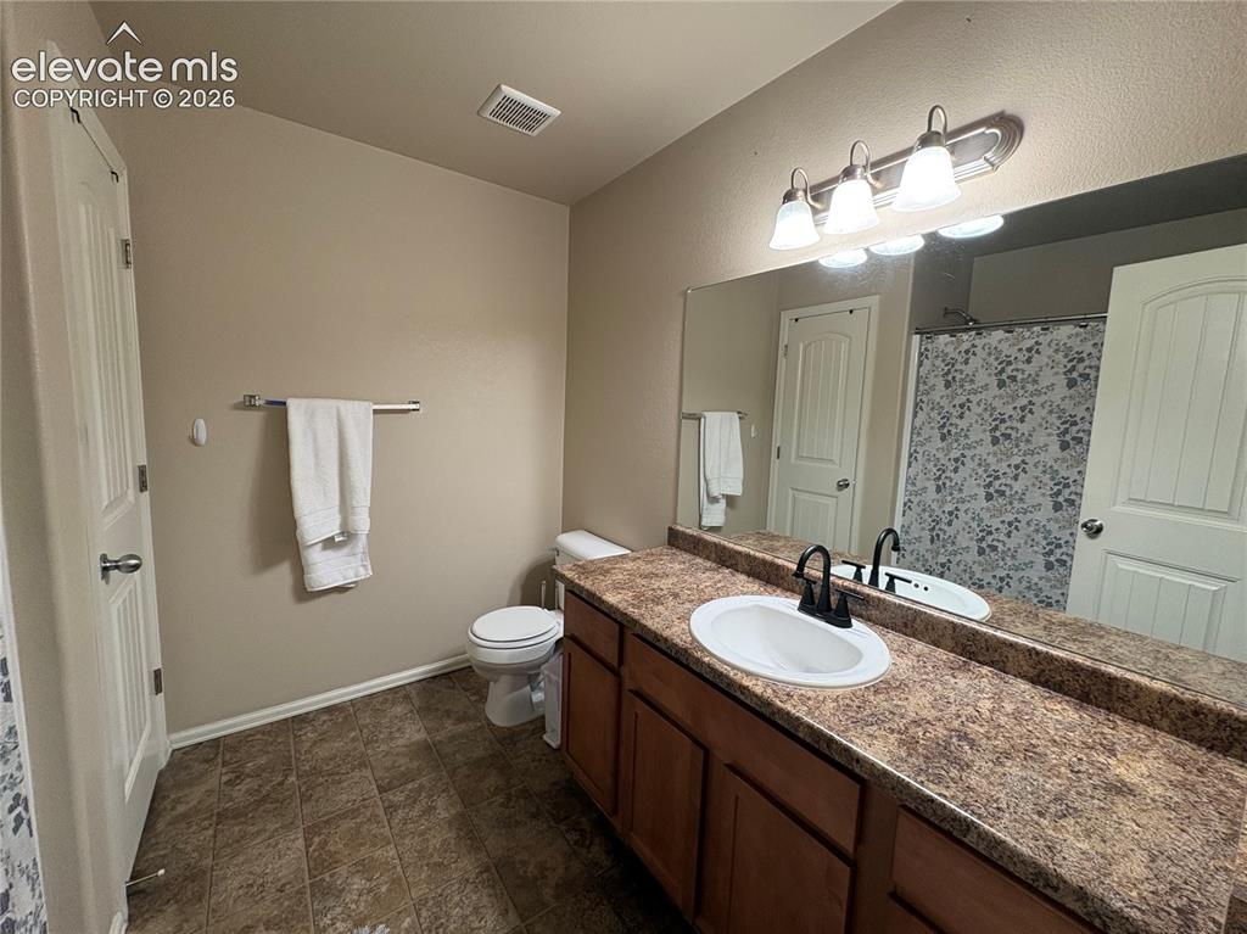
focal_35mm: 14
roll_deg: -1.8
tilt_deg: -6.7
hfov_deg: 102.1
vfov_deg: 85.6
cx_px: 624
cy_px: 467
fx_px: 504
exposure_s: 1/60
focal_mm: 2.22
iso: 160
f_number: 2.2
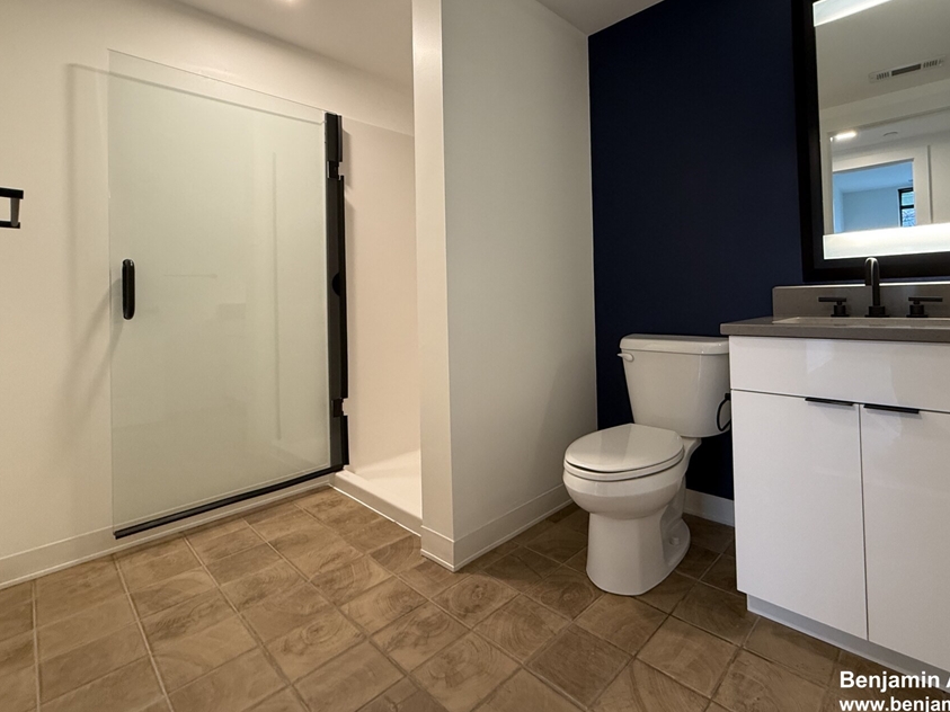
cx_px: 553
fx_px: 466
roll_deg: +1.6
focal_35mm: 17
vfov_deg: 74.0
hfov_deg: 90.2
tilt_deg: +0.7
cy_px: 288
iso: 250
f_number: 2.2
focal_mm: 2.22
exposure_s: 1/60
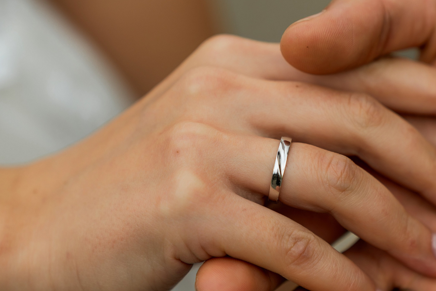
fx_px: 1574
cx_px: 285
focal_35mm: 130
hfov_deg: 15.7
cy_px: 176
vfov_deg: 10.5
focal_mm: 75
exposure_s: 1/125
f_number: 2.8
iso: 100
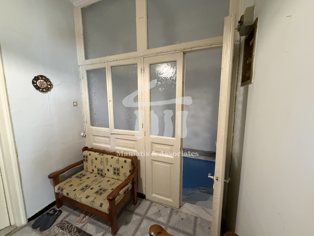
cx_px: 157
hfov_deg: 102.1
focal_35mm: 14
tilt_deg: -8.8
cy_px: 118
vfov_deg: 85.7
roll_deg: +0.2
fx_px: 127
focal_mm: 2.22
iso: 640
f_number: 2.2
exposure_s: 1/50
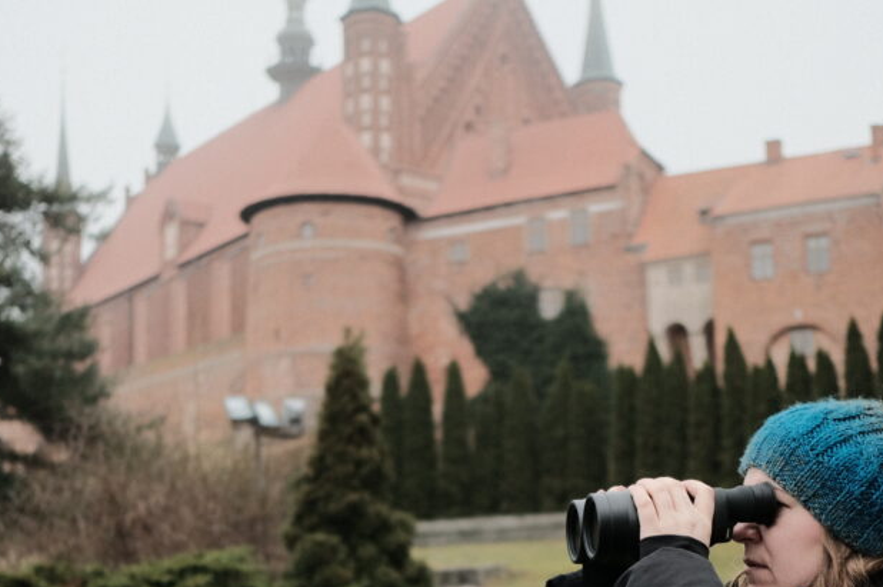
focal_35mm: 58
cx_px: 447
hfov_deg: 34.5
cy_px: 475
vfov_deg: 23.0
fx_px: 1421
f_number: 2
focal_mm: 23
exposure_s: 1/1250
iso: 800
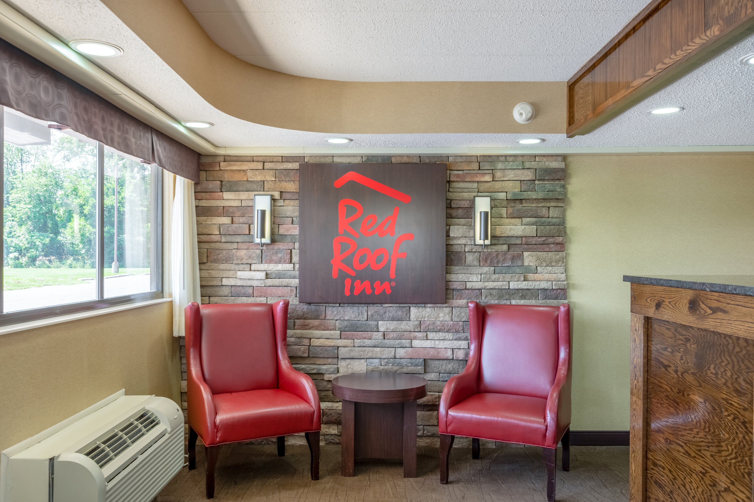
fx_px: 628
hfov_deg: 61.9
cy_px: 251
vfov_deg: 43.6
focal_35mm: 30
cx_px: 377
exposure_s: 1/125
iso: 400
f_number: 8
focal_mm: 20
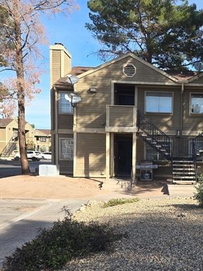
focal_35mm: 40
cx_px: 176
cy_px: 171
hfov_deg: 34.2
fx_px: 313
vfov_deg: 46.4
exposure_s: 1/922
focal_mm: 5.4
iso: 25
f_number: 1.8
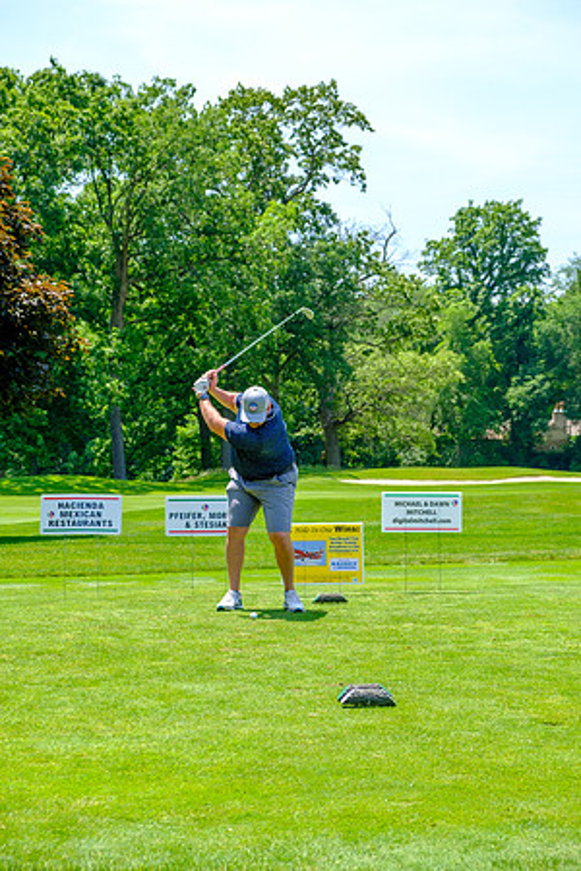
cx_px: 290
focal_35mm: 64
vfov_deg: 31.4
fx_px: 1549
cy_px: 436
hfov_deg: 21.2
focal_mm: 42.5
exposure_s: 1/500
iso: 200
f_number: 5
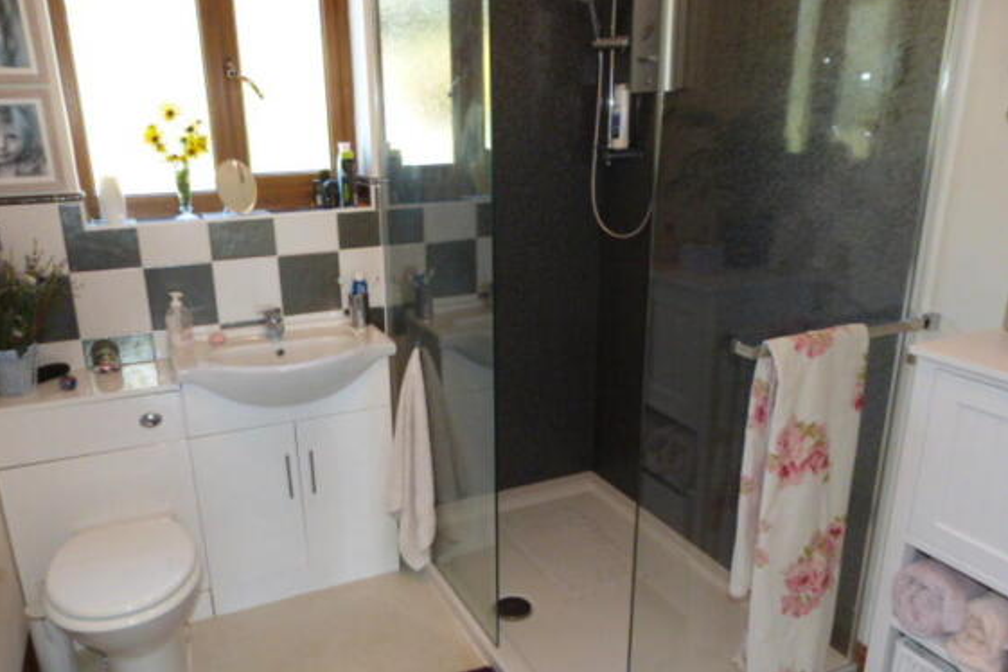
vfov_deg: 47.8
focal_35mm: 27
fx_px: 756
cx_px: 488
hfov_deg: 67.4
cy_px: 375
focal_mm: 4.5
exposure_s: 1/60
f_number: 2.8
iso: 400
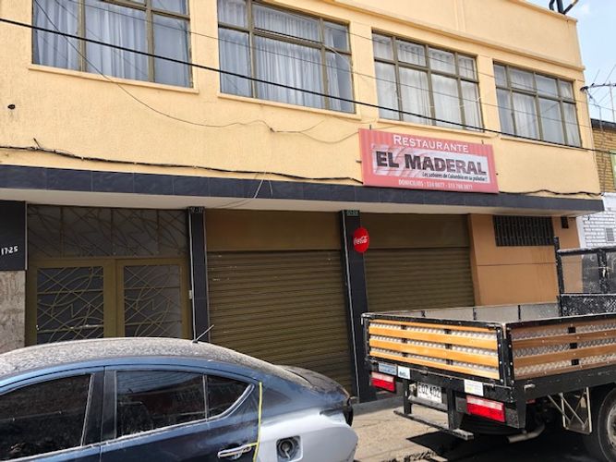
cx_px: 308
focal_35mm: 28
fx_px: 498
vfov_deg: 49.7
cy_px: 231
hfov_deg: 63.5
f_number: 1.8
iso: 20
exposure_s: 1/521
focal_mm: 3.99
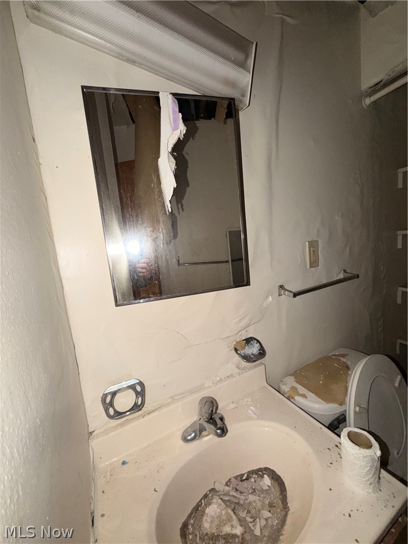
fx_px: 220
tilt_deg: -6.9
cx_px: 204
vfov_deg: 102.1
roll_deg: +6.1
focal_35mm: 14
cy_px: 272
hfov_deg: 85.7
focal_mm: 2.22
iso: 80
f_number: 2.2
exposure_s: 1/44
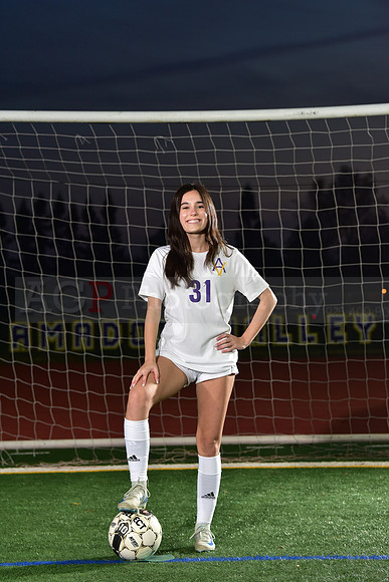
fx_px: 1701
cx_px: 194
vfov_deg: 19.5
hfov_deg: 13.0
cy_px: 291
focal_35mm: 105
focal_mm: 105
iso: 1250
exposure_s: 1/160
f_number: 5.6
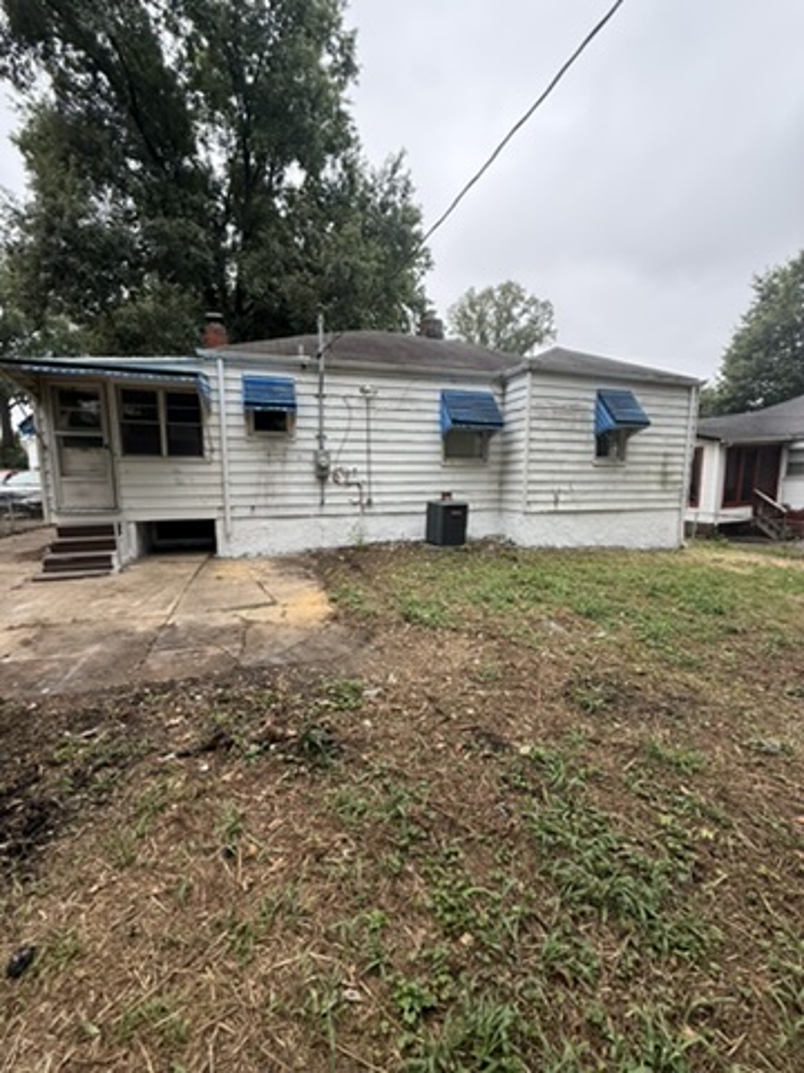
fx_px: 434
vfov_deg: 102.1
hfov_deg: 85.7
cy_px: 536
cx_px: 402
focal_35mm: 14
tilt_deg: -6.5
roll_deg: +0.2
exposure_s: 1/151
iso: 64
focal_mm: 2.22
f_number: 2.2
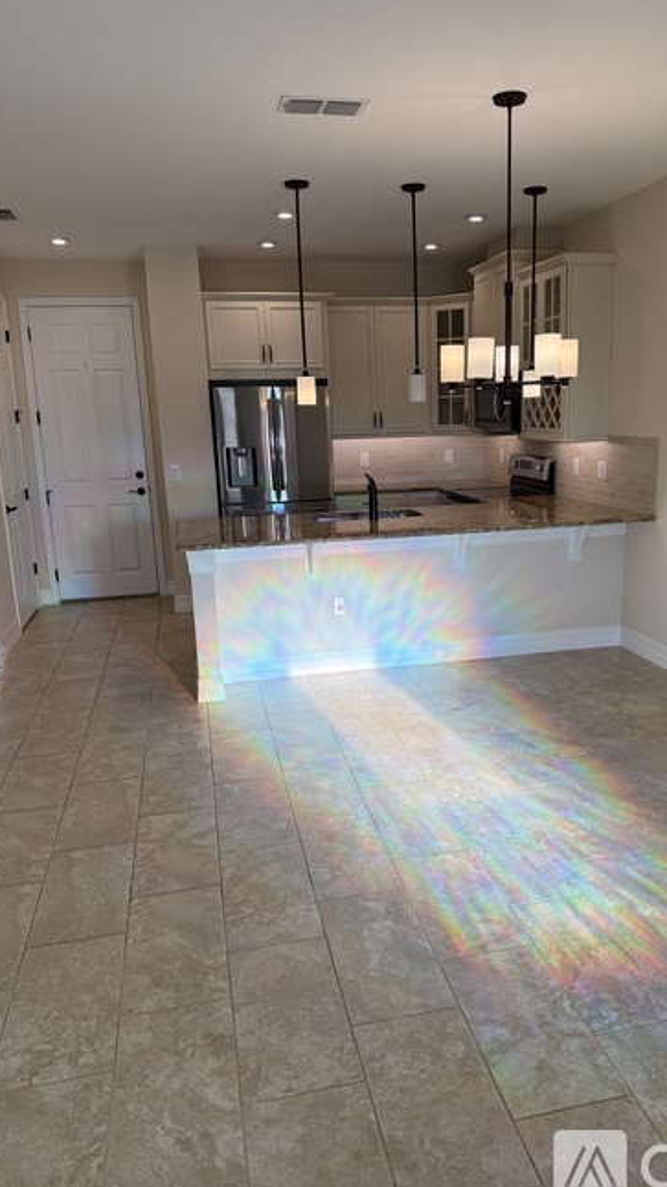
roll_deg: +1.1
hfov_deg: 42.7
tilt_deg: -11.7
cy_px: 591
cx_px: 391
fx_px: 850
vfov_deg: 69.9
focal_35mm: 27
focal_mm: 6.76
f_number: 1.78
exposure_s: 1/543
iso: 100
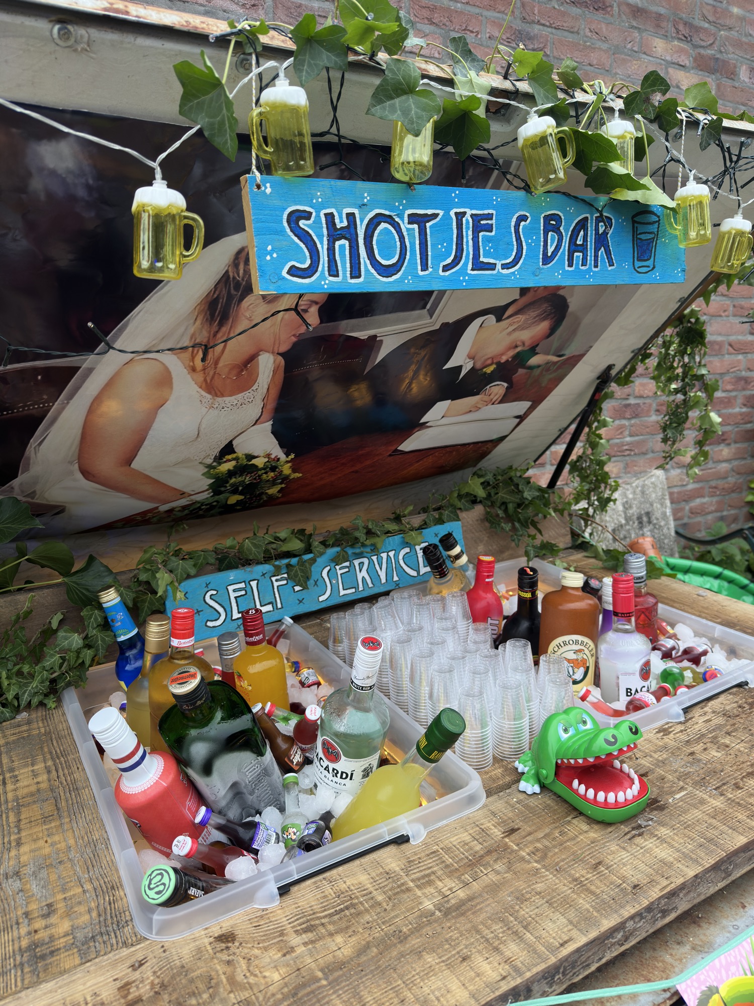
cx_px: 377
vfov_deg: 71.6
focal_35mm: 24
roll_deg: -2.4
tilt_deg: -16.1
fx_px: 697
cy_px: 503
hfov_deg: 56.8
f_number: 1.78
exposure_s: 1/100
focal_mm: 6.86
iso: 100
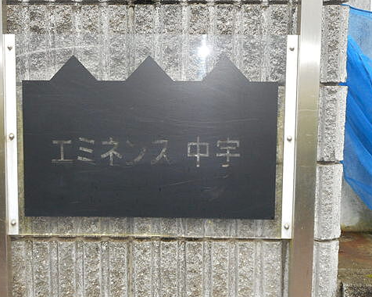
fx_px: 737
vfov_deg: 22.8
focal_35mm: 67
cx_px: 151
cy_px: 154
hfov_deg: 28.3
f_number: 4.9
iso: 220
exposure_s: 1/60
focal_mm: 9.1
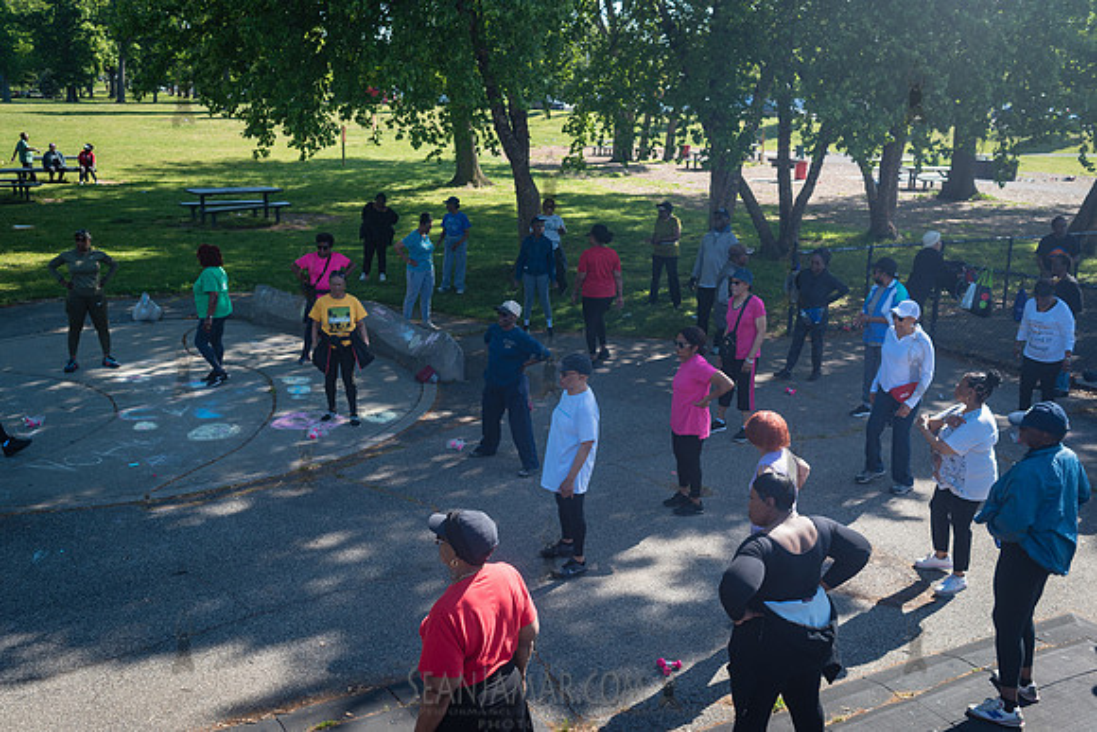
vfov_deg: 37.9
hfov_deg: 54.4
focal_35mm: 35
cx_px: 548
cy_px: 366
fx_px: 1067
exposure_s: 1/500
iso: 200
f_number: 4.5
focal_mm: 35
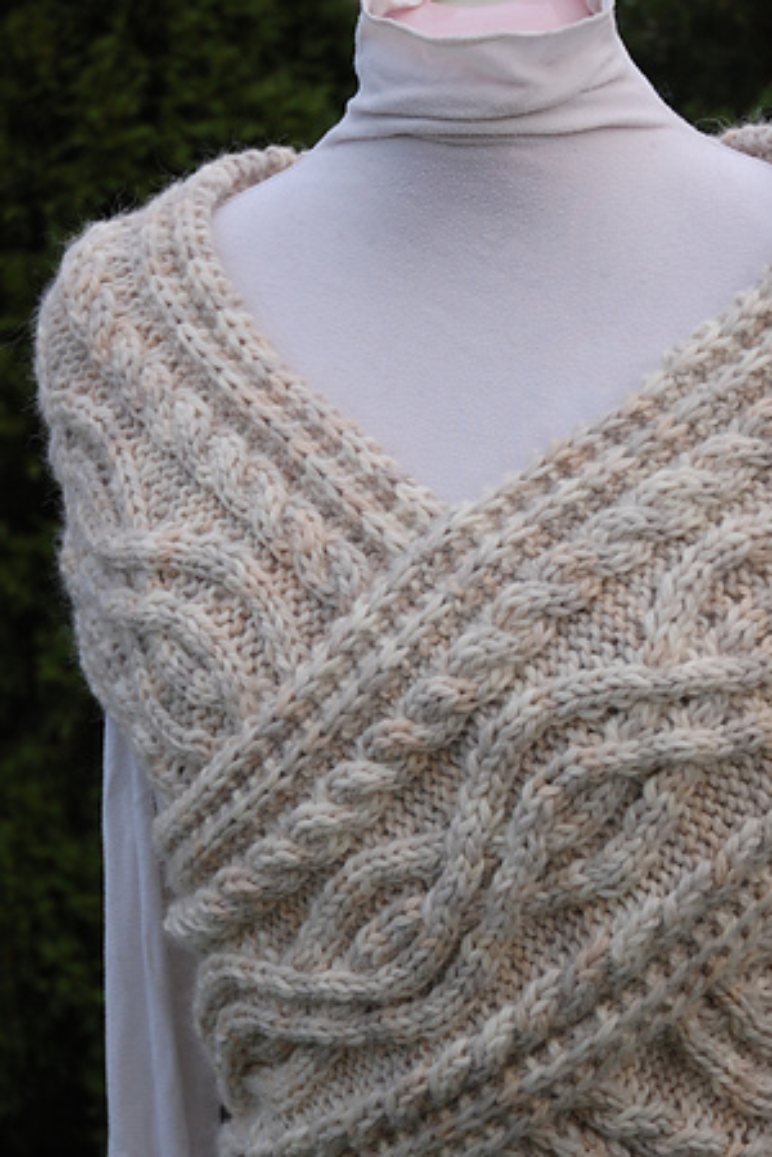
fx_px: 2605
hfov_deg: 16.8
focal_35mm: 81
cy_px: 627
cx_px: 486
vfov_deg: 25.1
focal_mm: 38
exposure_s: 1/400
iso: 400
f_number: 4.2
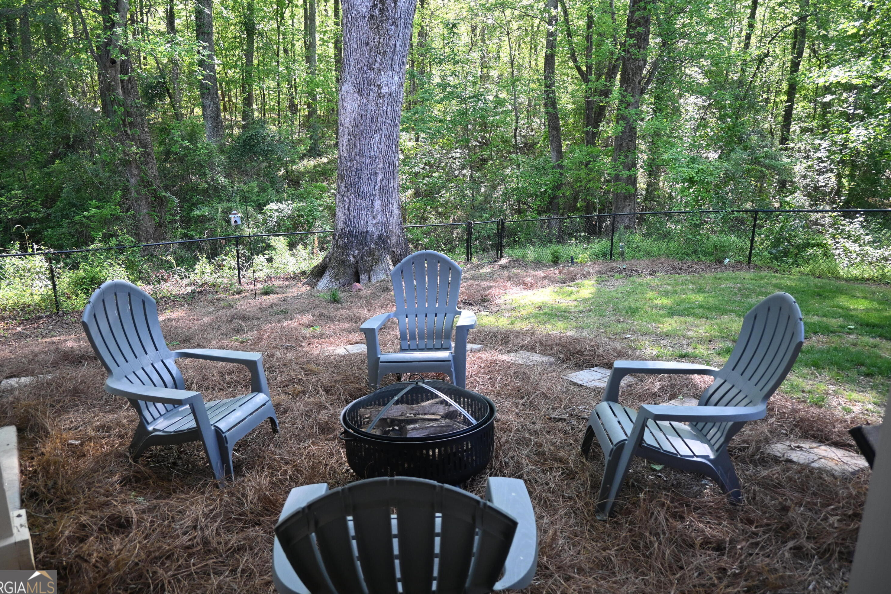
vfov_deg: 51.3
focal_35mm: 25
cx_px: 428
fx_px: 619
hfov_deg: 71.5
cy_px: 292
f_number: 3.5
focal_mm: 16
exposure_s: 1/160
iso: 400
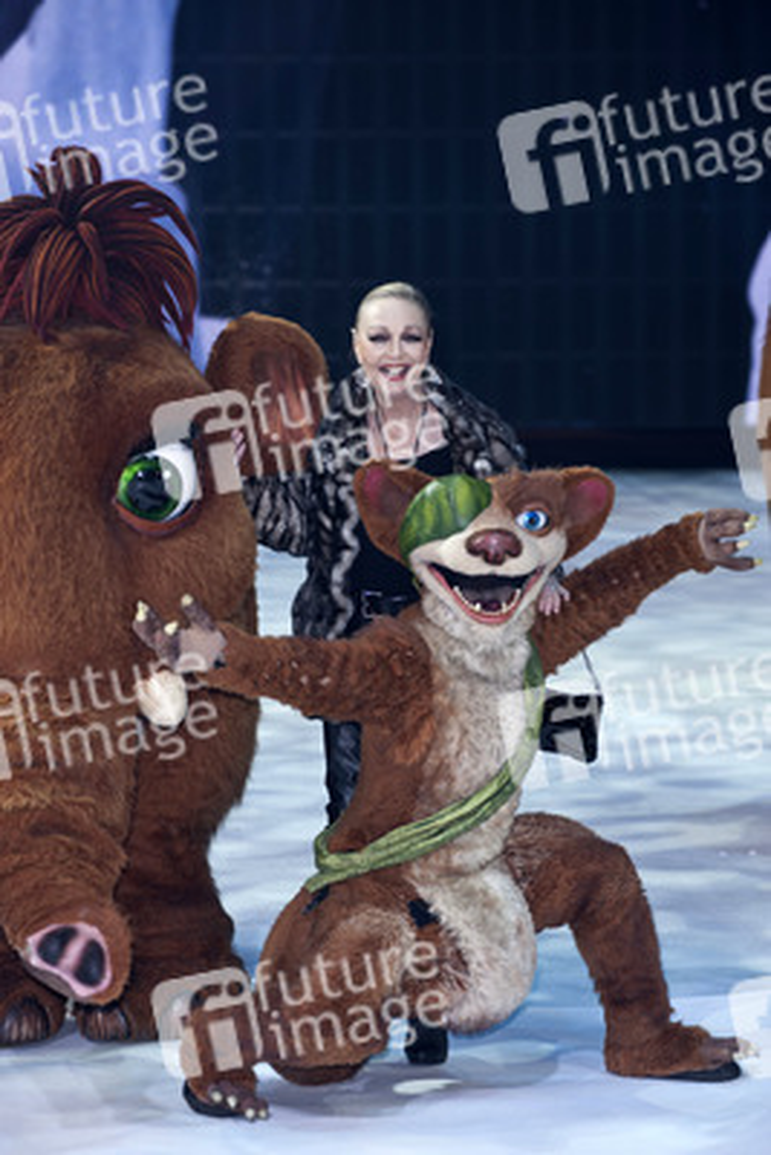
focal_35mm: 112
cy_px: 578
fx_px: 3595
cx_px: 386
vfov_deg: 18.3
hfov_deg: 12.2
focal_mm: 112
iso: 800
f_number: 5
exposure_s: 1/100
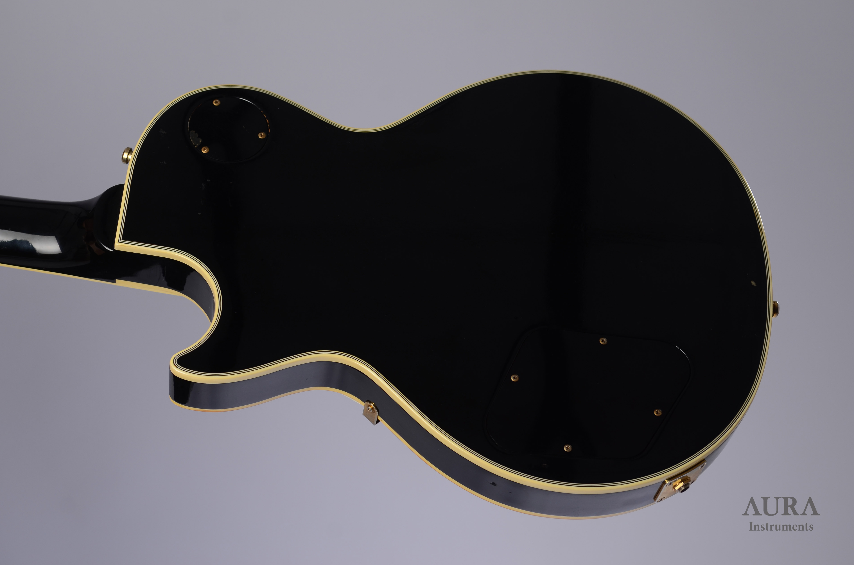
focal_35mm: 82
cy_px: 282
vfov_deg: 16.5
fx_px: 1953
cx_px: 427
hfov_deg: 24.7
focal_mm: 55
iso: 100
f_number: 6.3
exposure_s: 1/160
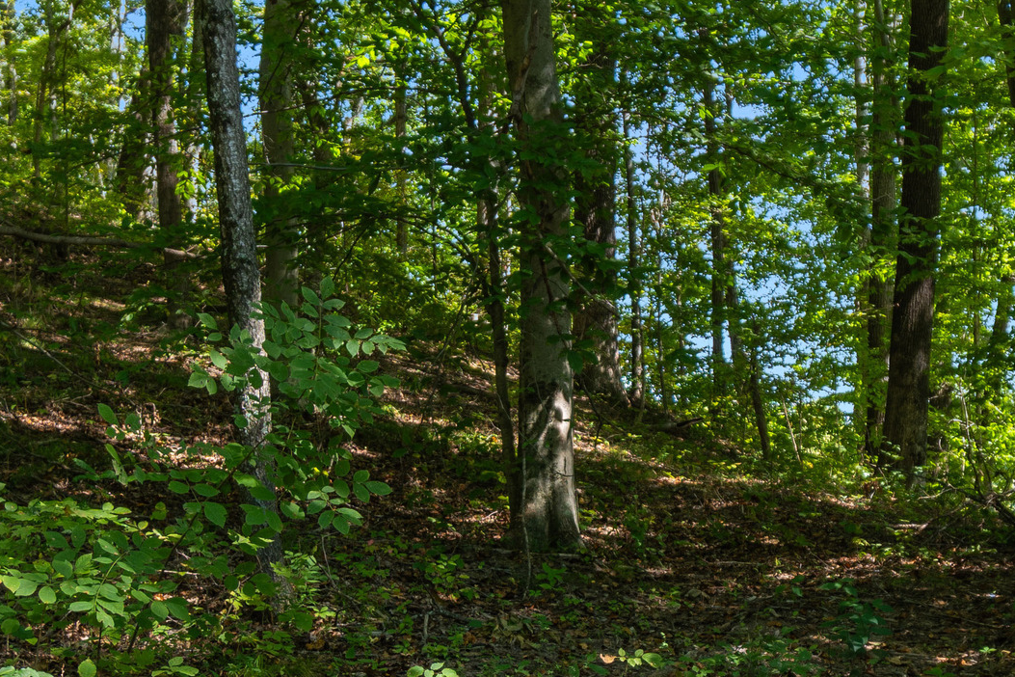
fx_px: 1973
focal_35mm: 70
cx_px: 705
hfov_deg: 28.6
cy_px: 577
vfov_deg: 19.2
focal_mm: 16
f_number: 4
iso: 100
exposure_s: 1/60
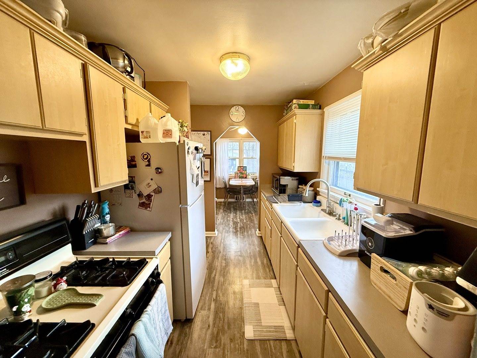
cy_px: 179
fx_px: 193
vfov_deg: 85.7
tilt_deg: -6.9
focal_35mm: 14
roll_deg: -0.4
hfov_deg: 102.1
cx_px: 238
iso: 250
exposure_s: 1/60
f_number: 2.2
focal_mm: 2.22
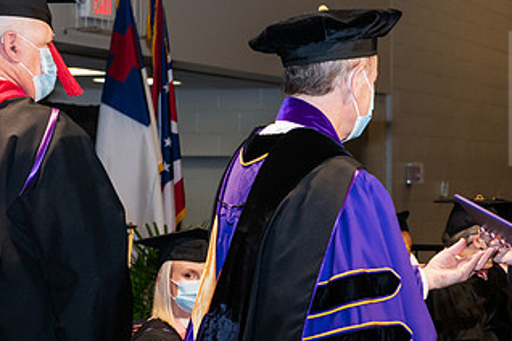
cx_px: 460
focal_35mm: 113
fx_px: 1607
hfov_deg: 17.8
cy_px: 226
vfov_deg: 12.1
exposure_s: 1/200
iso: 1600
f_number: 6.3
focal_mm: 62
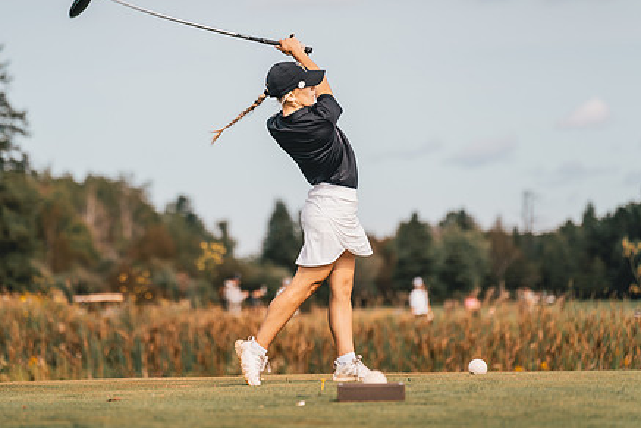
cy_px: 184
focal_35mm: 199
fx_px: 3546
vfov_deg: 6.9
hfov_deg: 10.3
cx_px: 273
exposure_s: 1/1250
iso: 100
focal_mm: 150
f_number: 2.8
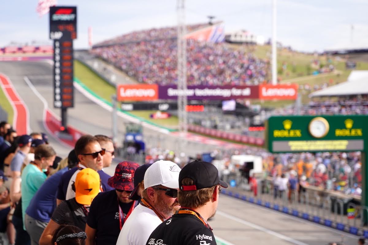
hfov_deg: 19.5
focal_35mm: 105
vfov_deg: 13.0
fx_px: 1073
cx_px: 184
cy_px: 122
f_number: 4.5
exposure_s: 1/400
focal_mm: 105
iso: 100
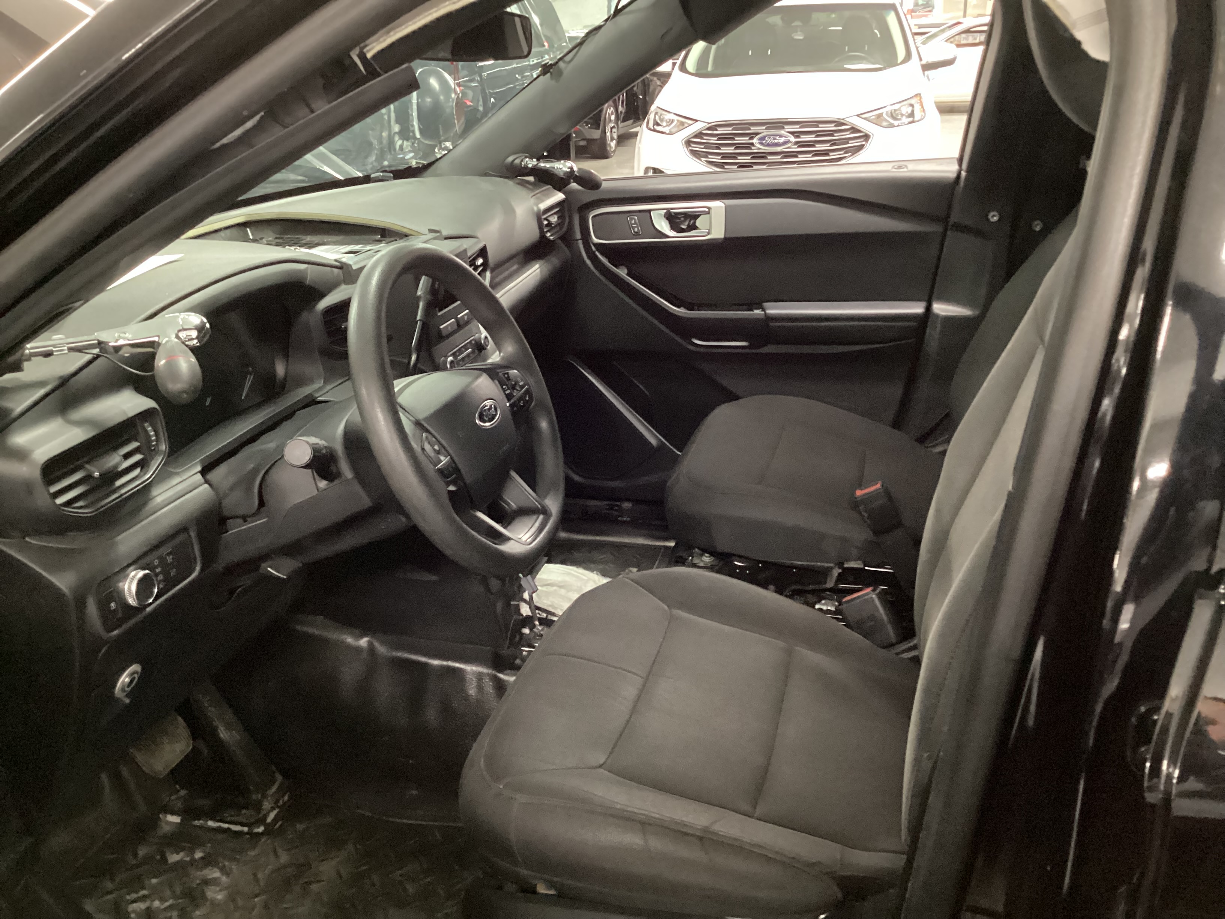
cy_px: 460
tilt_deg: -23.1
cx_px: 612
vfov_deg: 45.4
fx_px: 1097
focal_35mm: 31
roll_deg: +2.2
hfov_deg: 58.4
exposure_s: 1/17
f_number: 2.4
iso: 640
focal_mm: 3.3
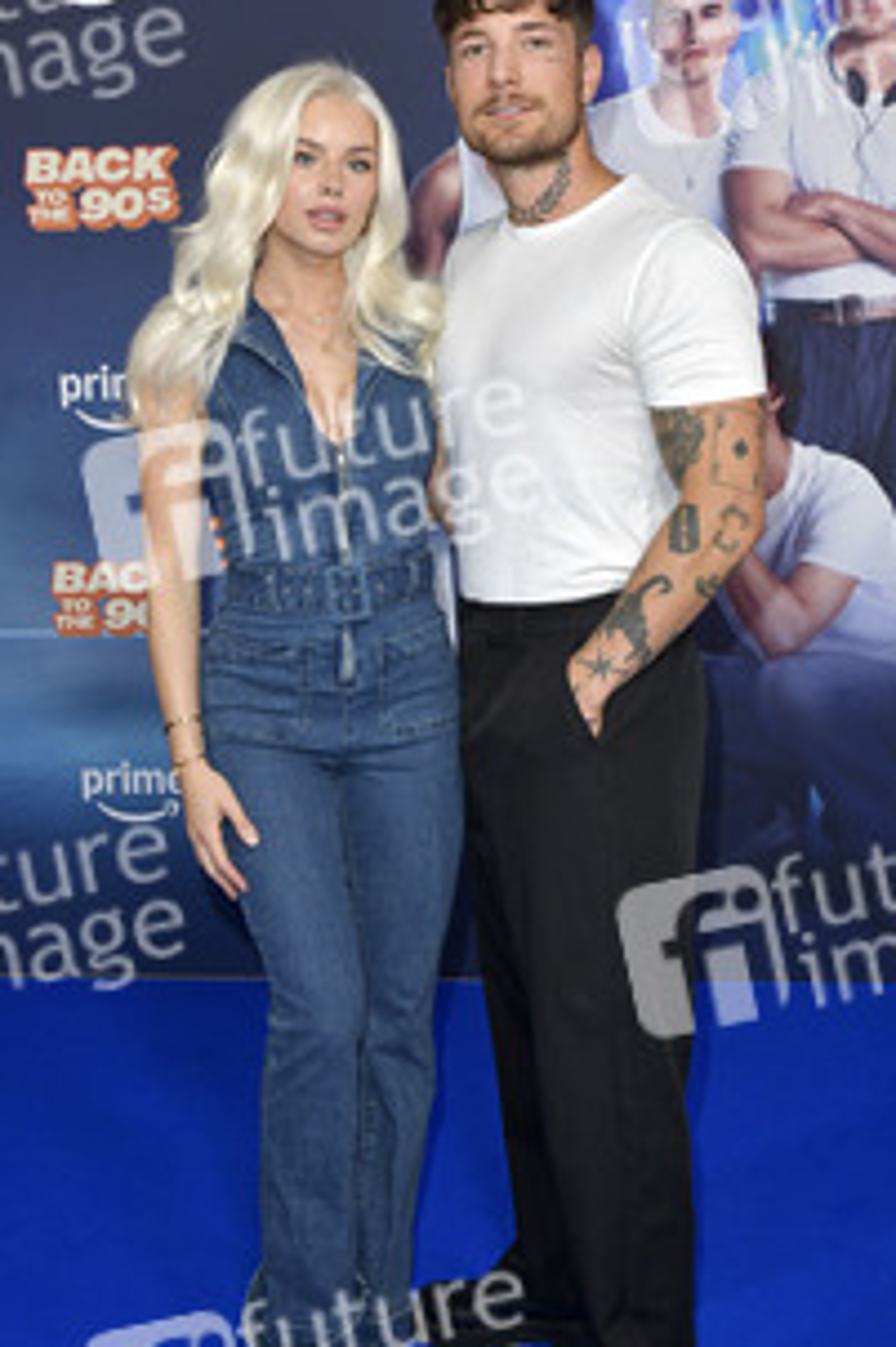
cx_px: 441
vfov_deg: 43.6
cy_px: 709
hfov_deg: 29.8
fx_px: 1682
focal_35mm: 45
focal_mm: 34
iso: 800
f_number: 6.3
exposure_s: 1/200
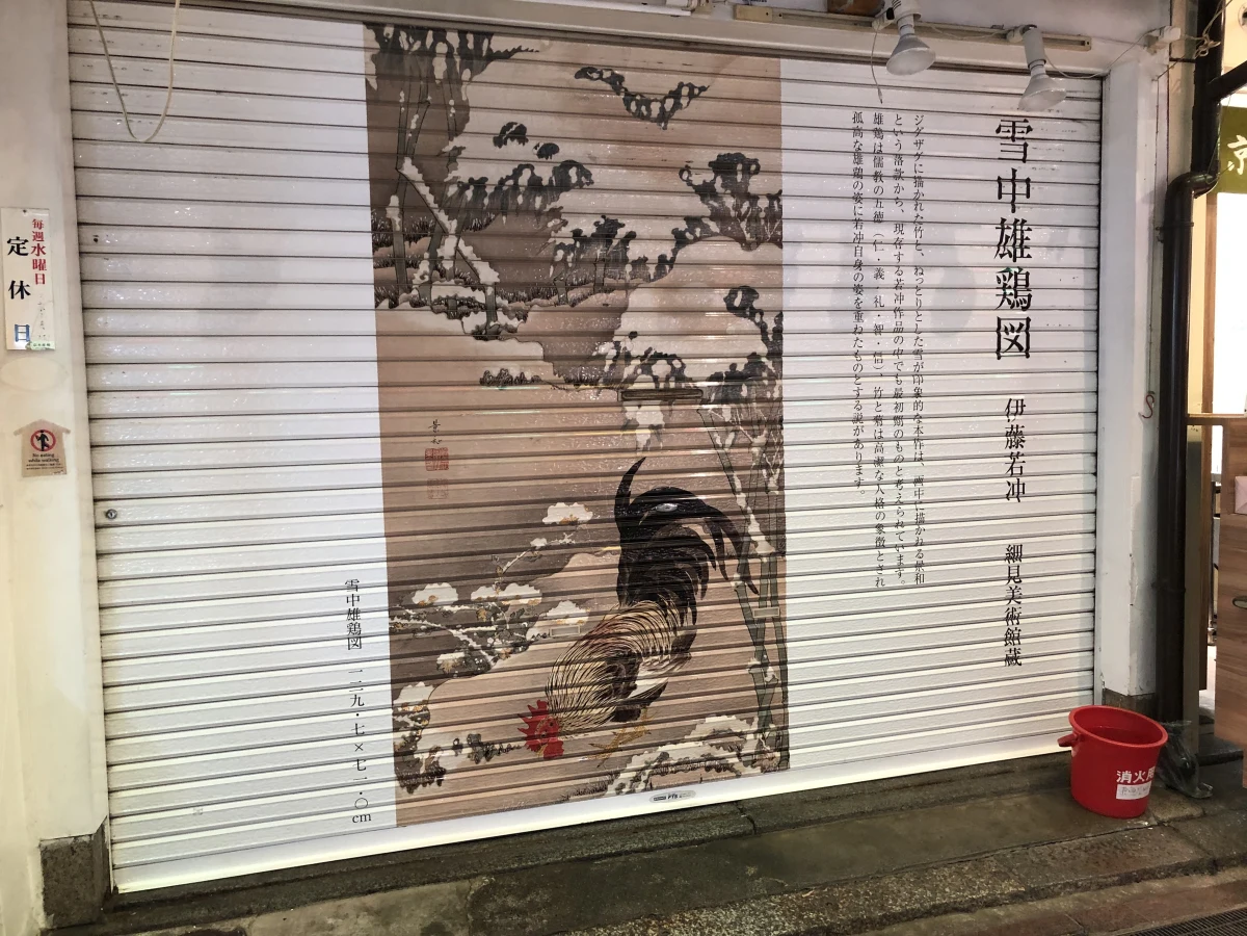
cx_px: 624
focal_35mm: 28
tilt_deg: -4.2
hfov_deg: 63.4
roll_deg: +1.5
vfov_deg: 49.7
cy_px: 468
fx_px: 1009
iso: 40
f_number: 1.8
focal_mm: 4
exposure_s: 1/15
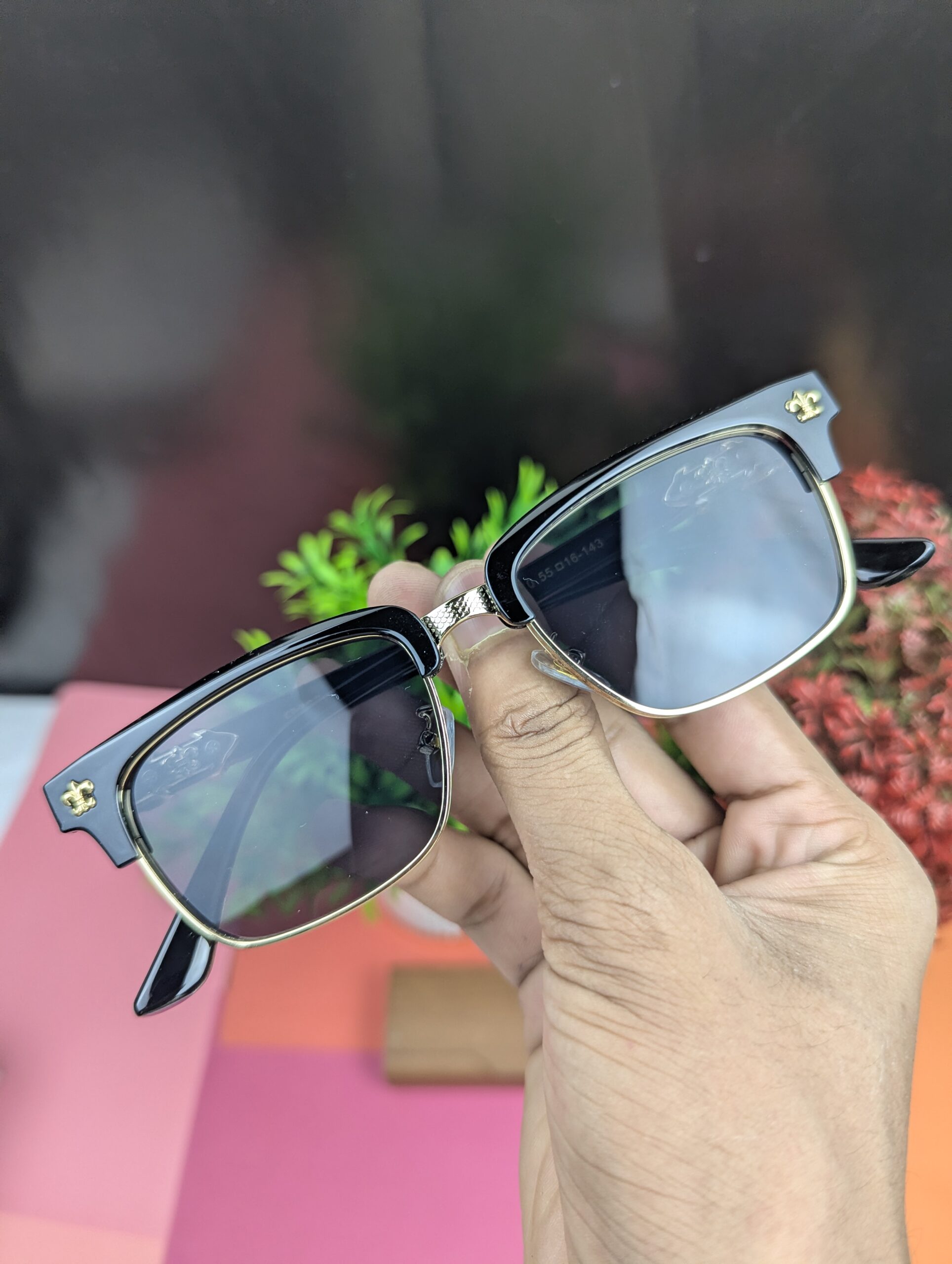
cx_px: 476
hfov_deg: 56.9
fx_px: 878
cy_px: 632
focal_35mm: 24
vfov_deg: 71.5
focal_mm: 6.81
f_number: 1.85
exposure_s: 1/100
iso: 88
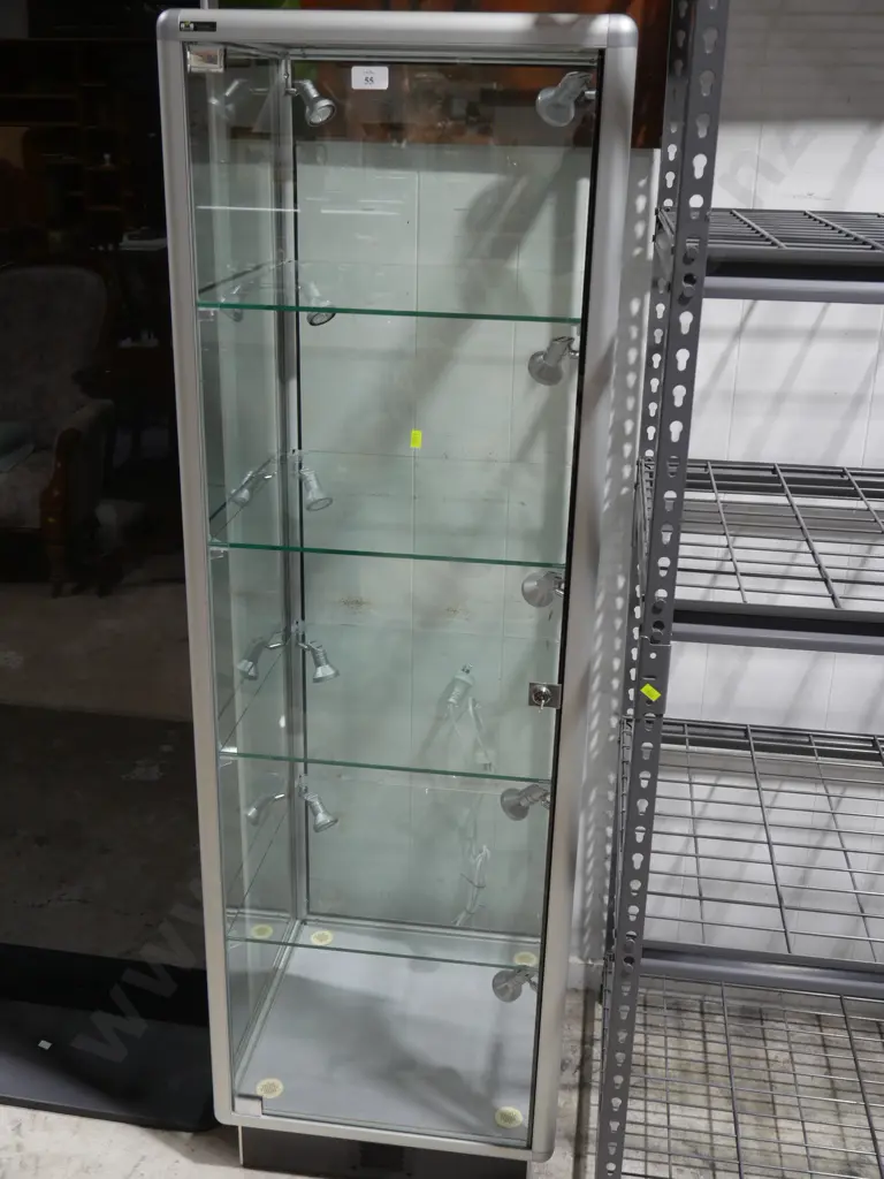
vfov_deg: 51.4
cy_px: 590
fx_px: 1226
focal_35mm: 36
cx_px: 442
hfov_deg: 39.7
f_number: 4
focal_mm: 18
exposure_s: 1/60
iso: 400
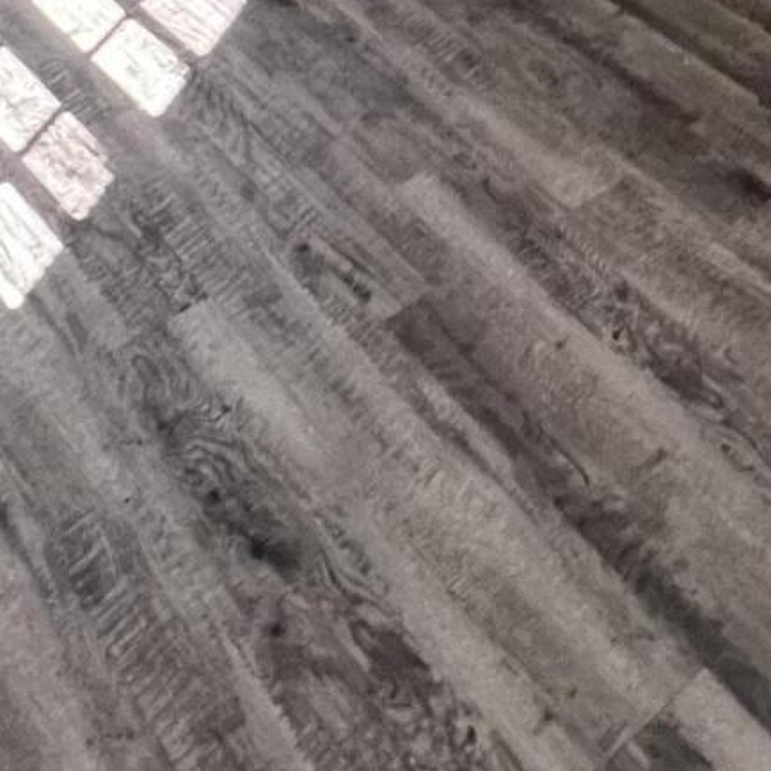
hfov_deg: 31.5
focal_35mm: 53
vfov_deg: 22.8
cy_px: -515
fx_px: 1336
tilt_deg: -11.1
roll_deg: -3.4
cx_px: 606
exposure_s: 1/60
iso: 500
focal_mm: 1.57
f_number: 1.8
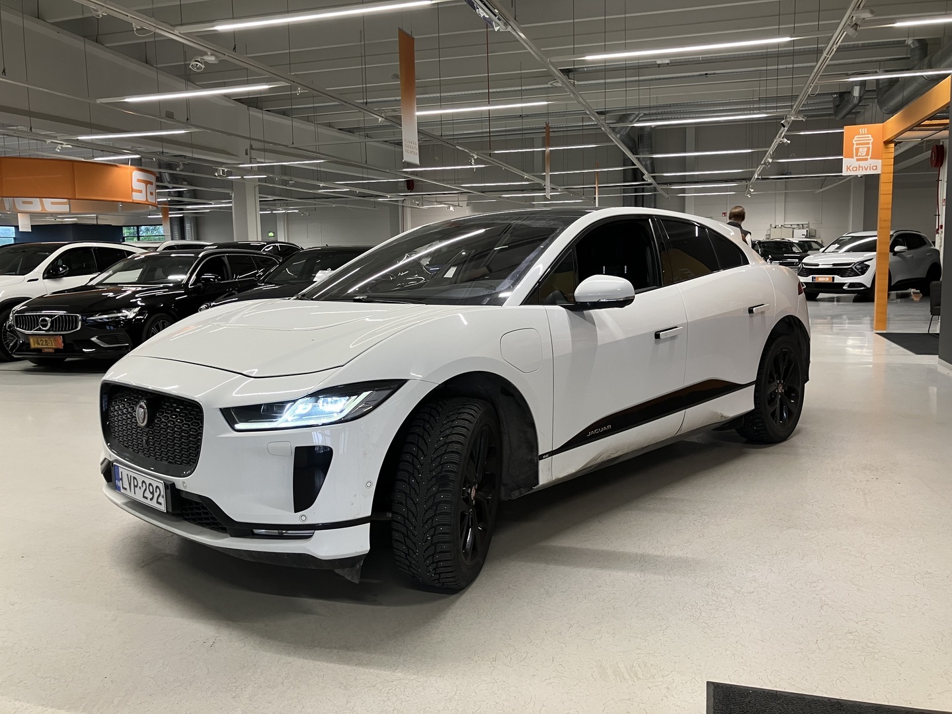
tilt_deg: -5.6
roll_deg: +0.8
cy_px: 357
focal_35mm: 28
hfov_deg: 63.4
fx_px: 770
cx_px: 476
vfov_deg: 49.7
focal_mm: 3.99
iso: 50
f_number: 1.8
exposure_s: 1/50
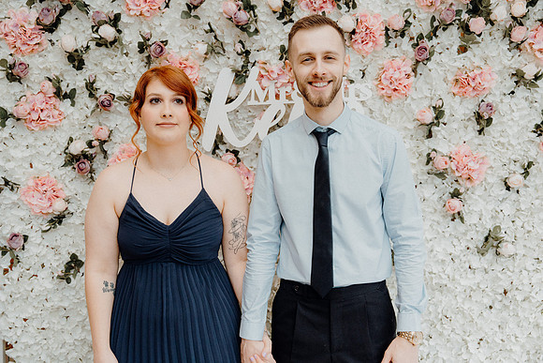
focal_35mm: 38
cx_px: 272
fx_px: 573
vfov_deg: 35.1
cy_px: 182
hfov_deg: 50.7
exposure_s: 1/200
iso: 2000
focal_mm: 38
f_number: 3.5
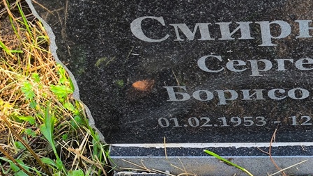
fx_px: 805
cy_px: 102
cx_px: 235
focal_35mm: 97
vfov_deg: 12.5
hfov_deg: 21.8
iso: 50
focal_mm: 4.71
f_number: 1.7
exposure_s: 1/100
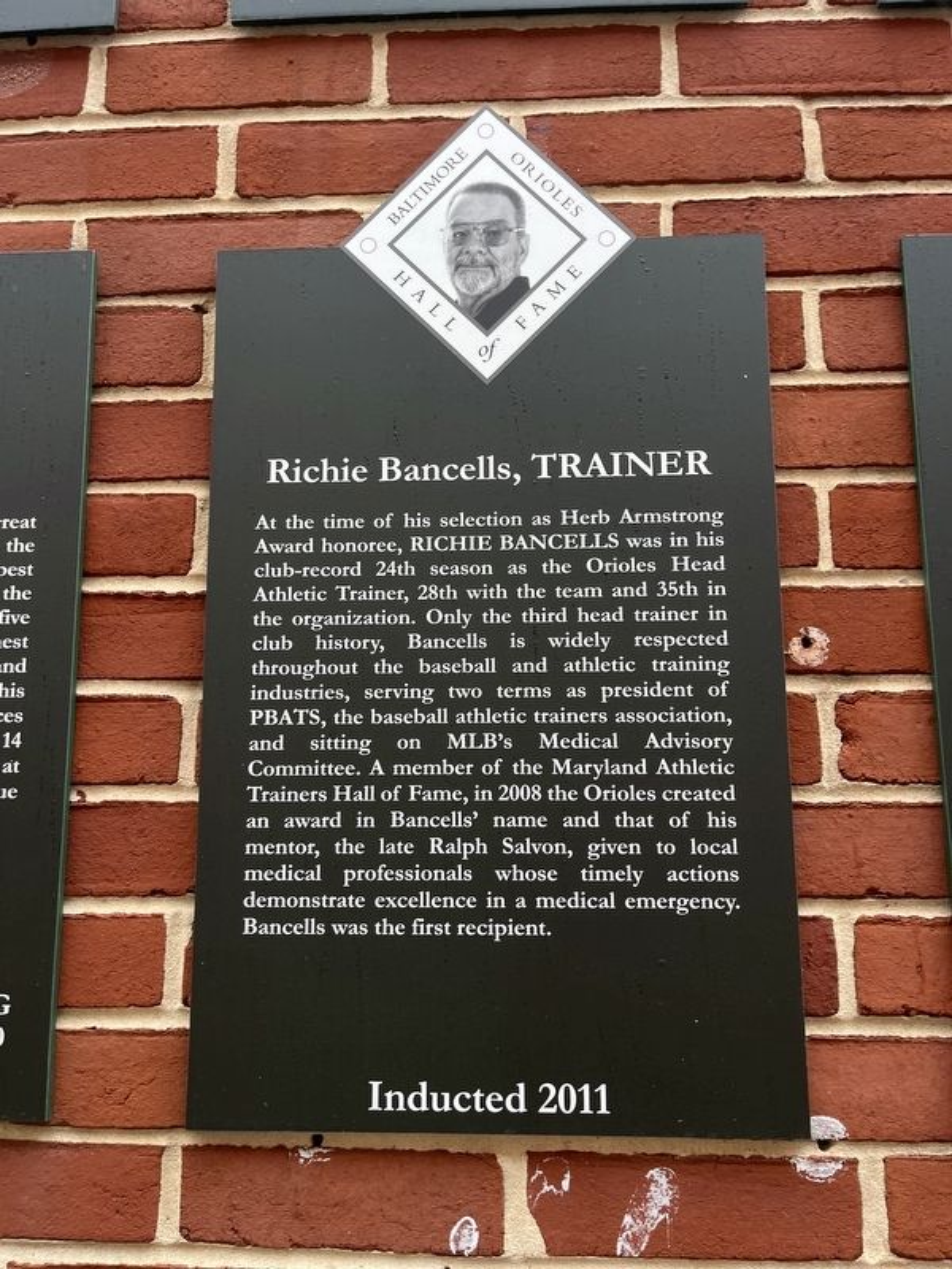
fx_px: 953
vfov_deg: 67.3
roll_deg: -1.3
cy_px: 634
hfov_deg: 53.1
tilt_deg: +10.4
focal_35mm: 26
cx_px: 476
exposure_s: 1/122
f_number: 1.6
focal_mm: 5.1
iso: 64
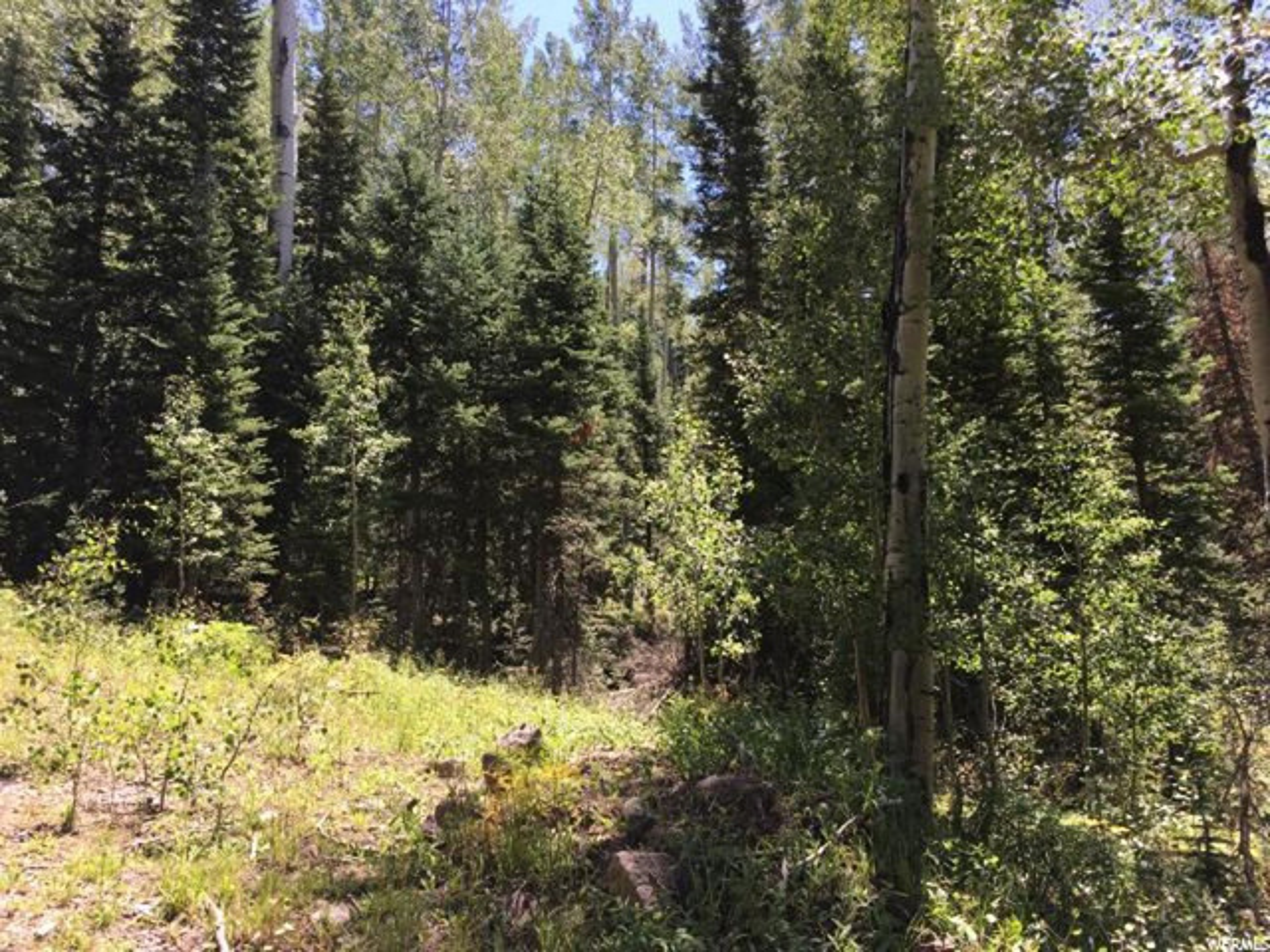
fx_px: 1064
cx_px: 635
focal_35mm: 29
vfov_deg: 48.2
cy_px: 476
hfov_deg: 61.7
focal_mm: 4.15
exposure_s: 1/334
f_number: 2.2
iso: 25
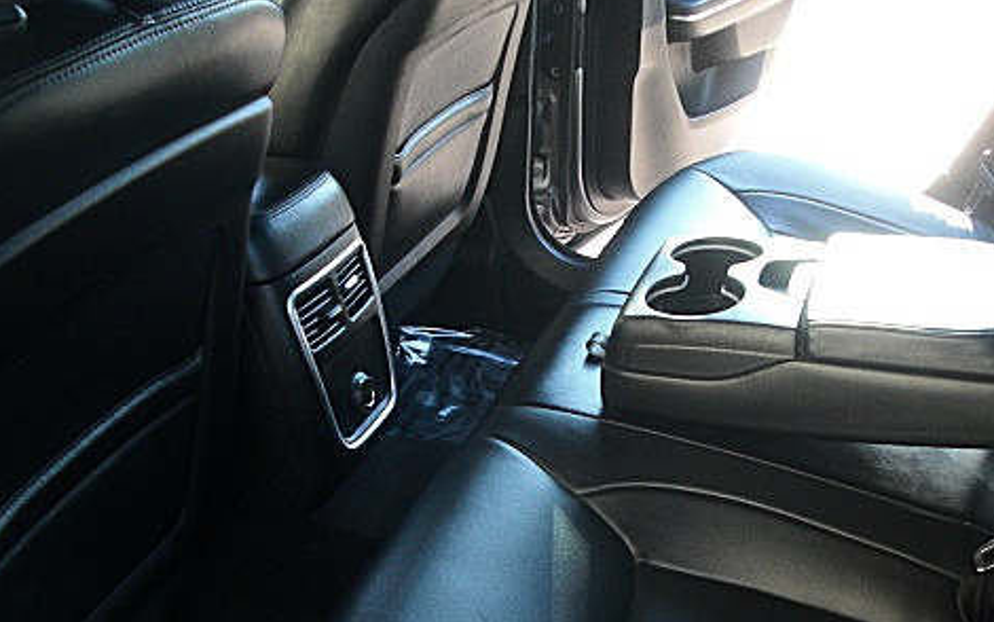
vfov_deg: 24.8
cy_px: 406
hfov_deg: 38.7
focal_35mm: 52
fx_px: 1409
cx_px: 588
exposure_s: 1/100
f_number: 2.8
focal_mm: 6.3
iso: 200
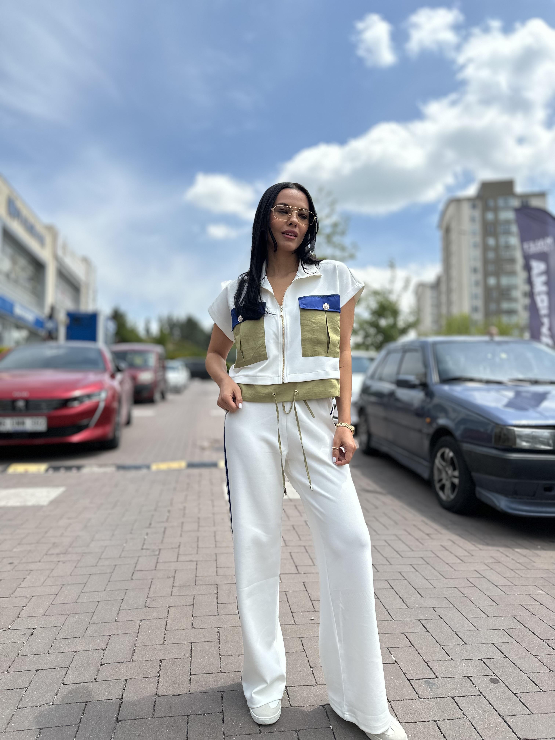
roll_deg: +0.9
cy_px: 370
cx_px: 278
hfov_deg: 56.8
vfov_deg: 71.6
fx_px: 513
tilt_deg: +3.2
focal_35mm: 24
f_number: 1.78
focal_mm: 6.86
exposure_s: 1/5848
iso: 80
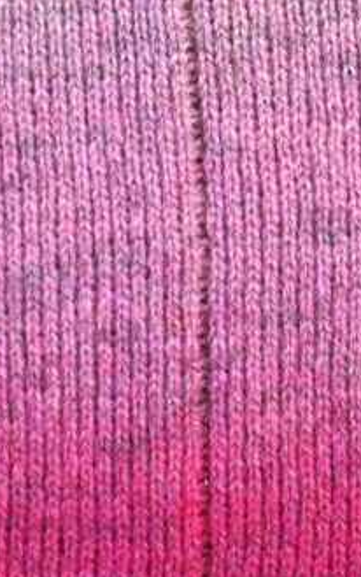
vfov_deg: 15.9
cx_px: 435
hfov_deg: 9.9
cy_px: 89
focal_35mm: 130
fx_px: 2044
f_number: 4.5
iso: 400
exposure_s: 1/20
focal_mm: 28
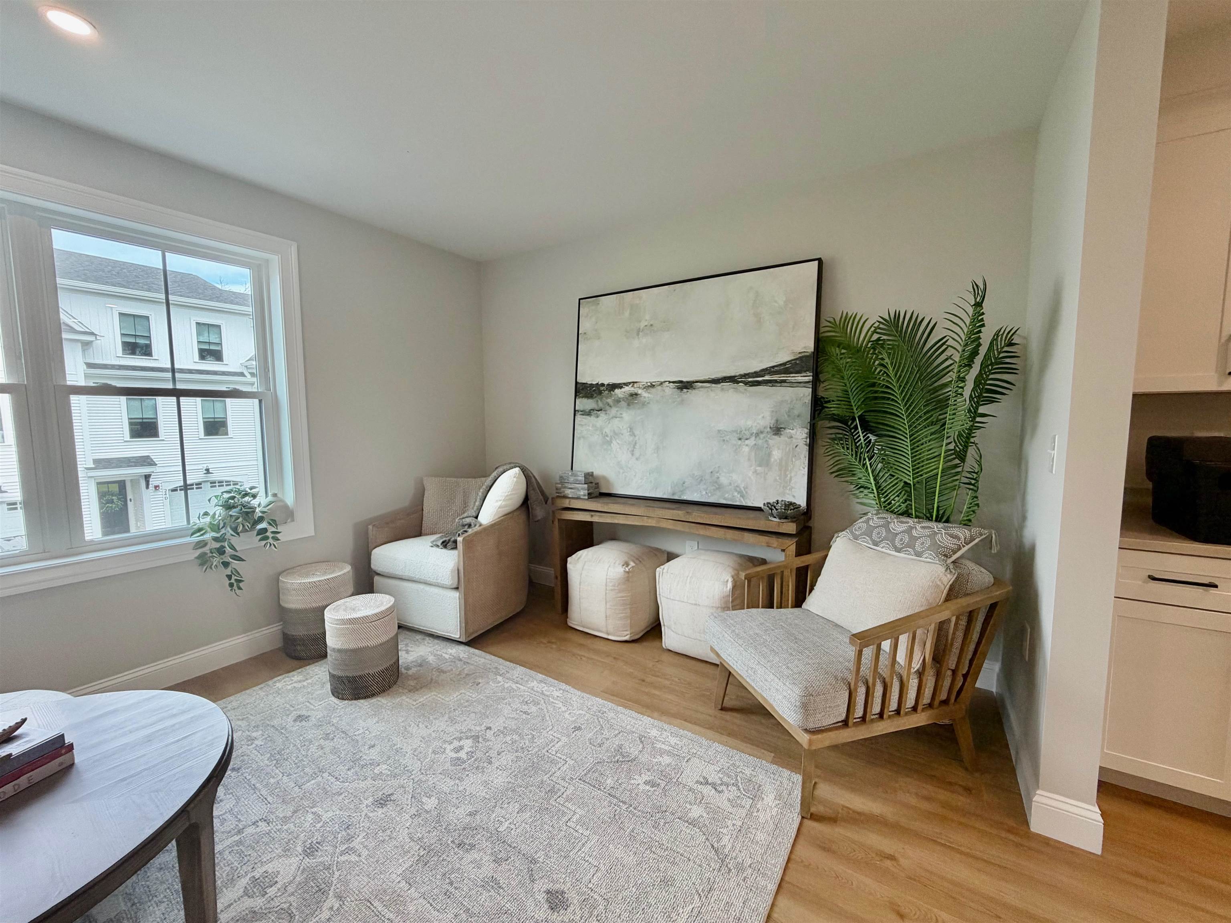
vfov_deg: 85.7
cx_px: 616
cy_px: 462
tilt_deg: -5.3
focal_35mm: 14
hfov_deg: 102.1
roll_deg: +0.5
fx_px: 498
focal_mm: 2.22
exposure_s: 1/120
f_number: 2.2
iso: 50
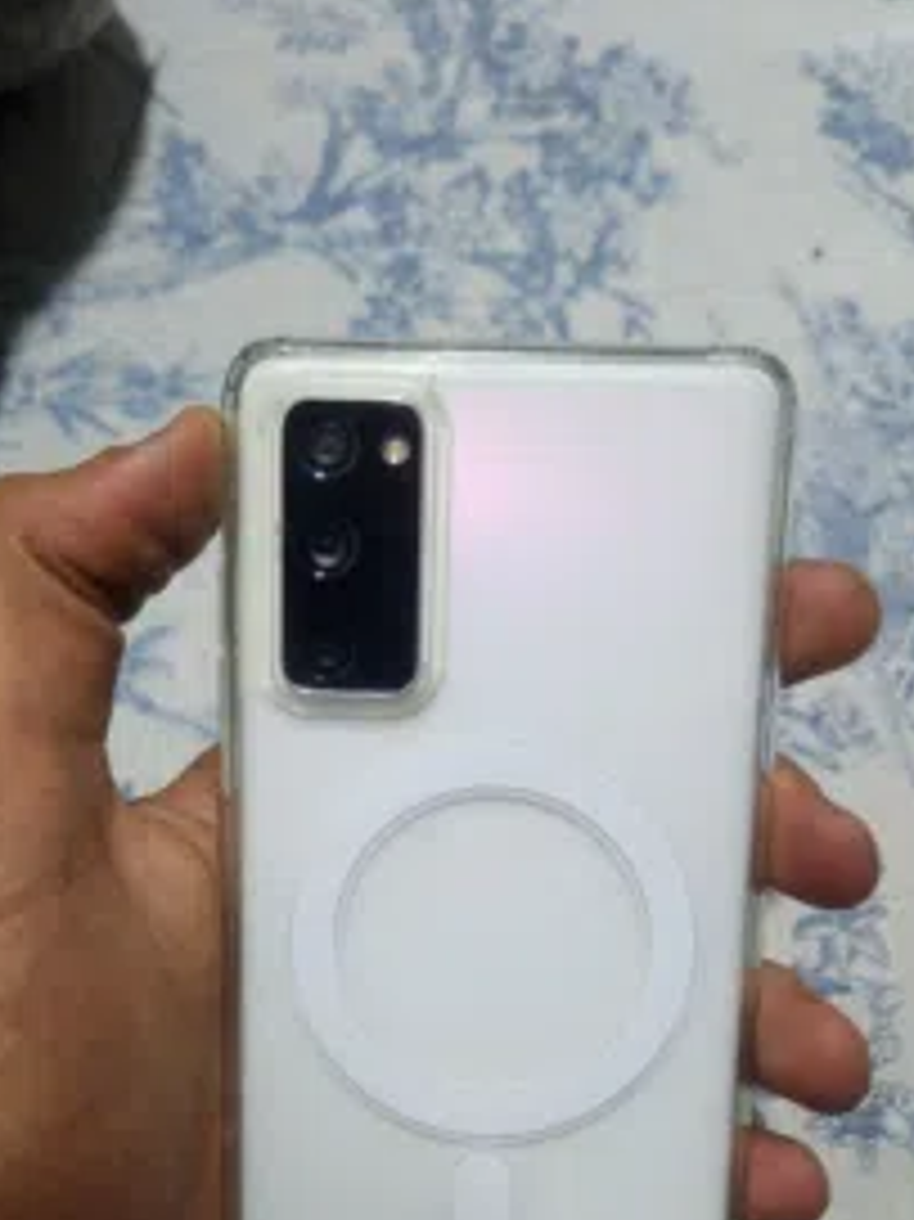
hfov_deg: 41.7
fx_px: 1198
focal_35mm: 34
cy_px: 824
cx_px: 428
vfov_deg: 52.8
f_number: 1.8
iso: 640
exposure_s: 1/60
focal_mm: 5.4
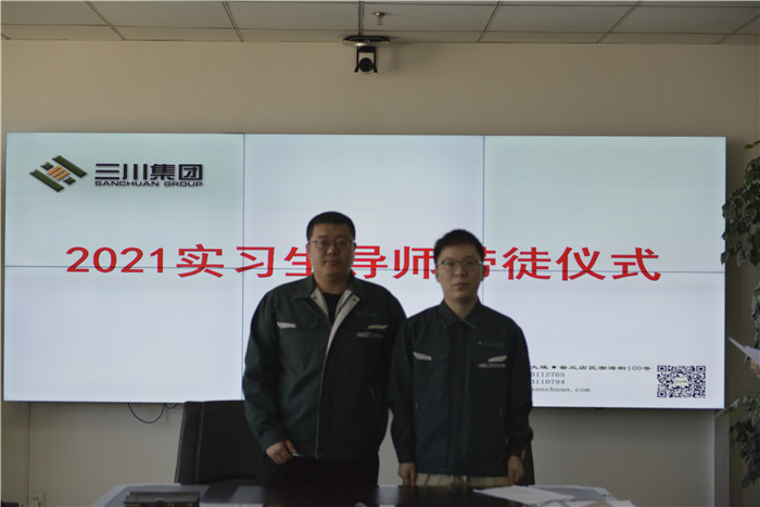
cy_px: 254
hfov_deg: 33.4
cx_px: 380
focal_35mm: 60
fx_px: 1267
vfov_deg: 22.6
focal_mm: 60
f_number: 2.8
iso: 2200
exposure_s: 1/2000
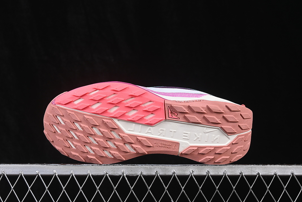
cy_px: 101
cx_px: 153
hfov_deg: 26.6
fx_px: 638
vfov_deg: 18.0
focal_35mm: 76
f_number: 8
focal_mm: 50
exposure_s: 1/80
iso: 160
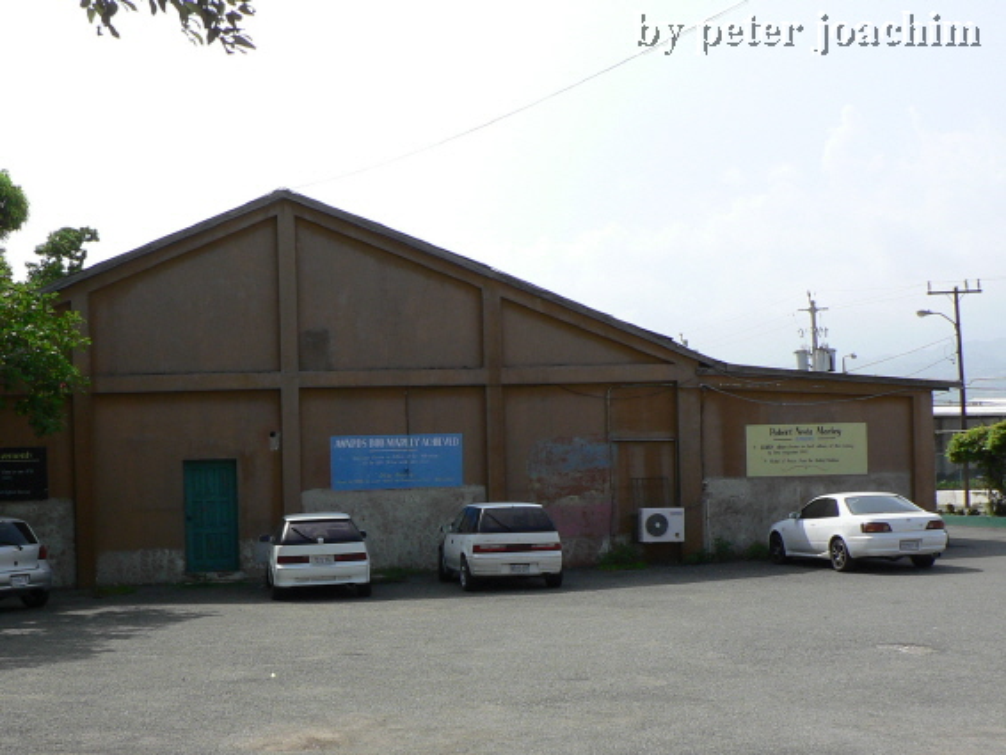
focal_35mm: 35
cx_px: 503
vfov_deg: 40.7
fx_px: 1018
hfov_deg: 52.6
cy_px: 378
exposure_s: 1/400
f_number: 4.5
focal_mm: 6
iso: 64
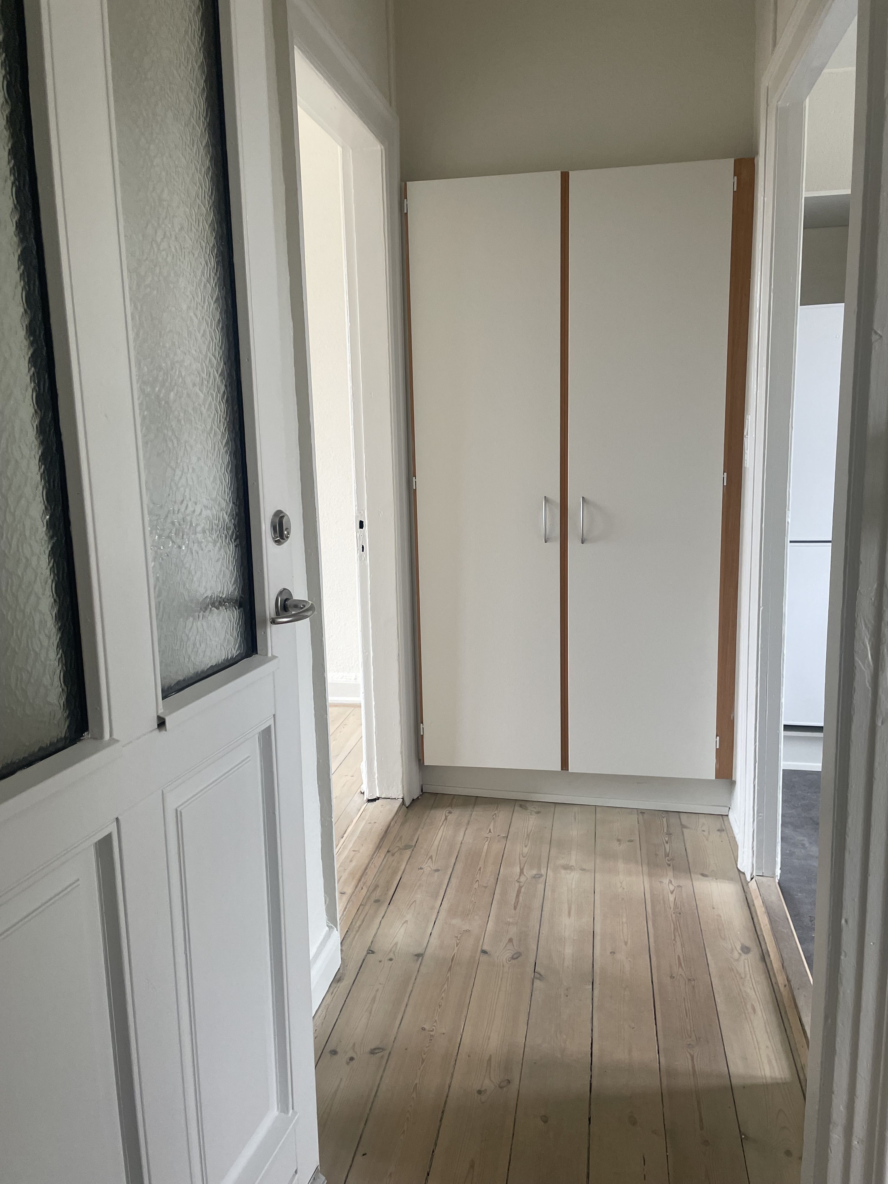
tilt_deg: -10.6
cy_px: 592
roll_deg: +0.8
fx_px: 889
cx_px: 444
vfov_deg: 67.3
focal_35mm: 26
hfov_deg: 53.1
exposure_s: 1/108
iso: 125
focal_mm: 4.2
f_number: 1.6
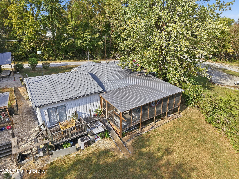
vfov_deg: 56.8
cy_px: 90
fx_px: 166
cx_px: 120
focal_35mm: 24
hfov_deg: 71.6
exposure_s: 1/180
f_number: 1.8
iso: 100
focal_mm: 8.7
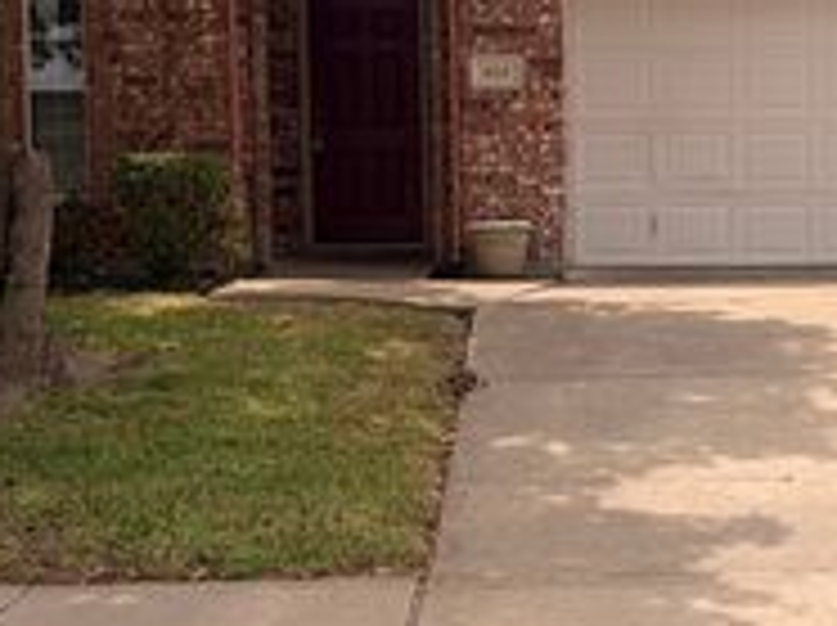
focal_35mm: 70
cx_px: 594
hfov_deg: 27.5
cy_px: 331
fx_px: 1690
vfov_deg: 21.0
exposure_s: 1/3448
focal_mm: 5.96
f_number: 1.6
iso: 64
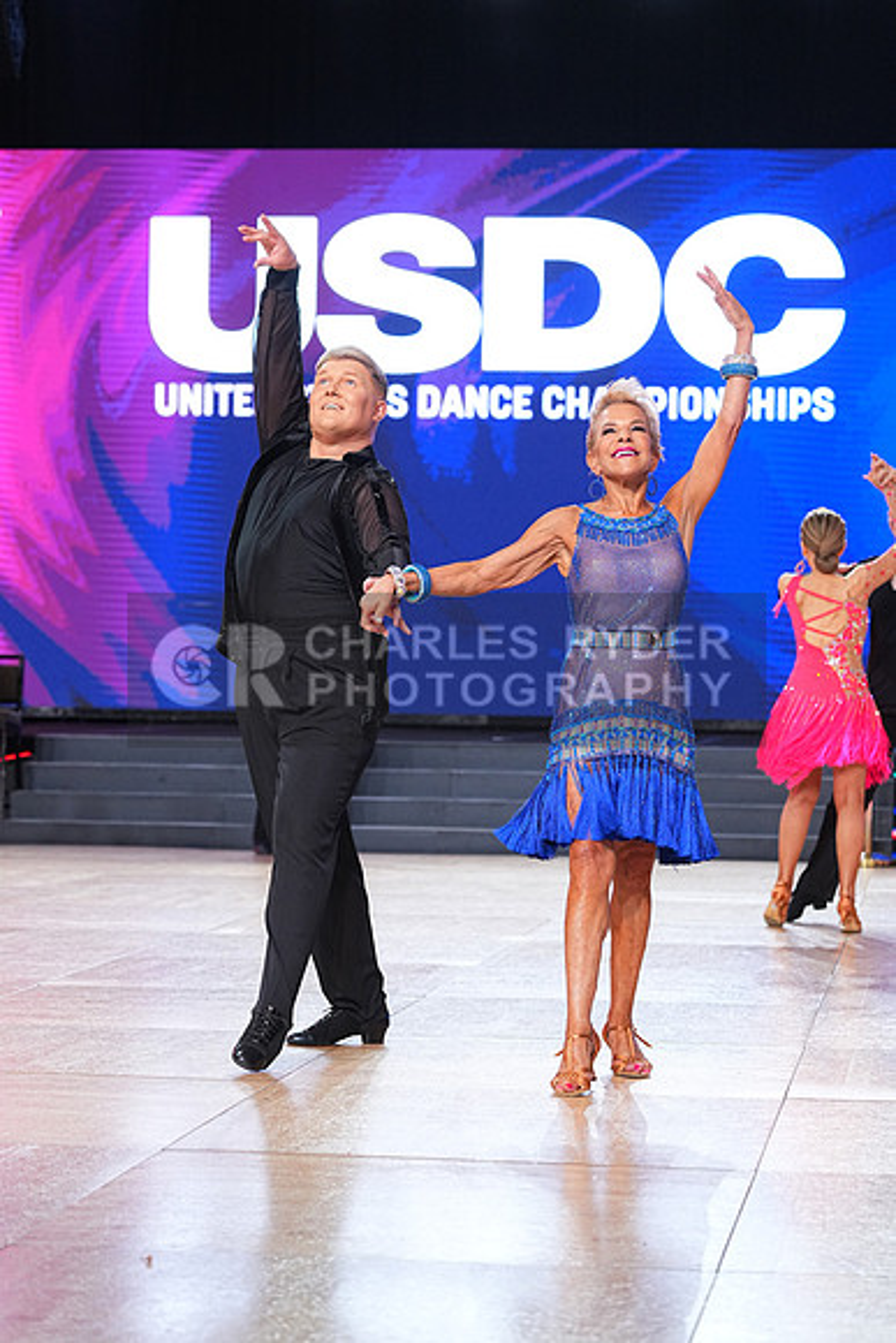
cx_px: 448
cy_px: 672
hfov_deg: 15.5
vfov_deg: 23.1
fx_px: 3283
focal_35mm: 88
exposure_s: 1/400
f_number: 4
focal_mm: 88
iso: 1600
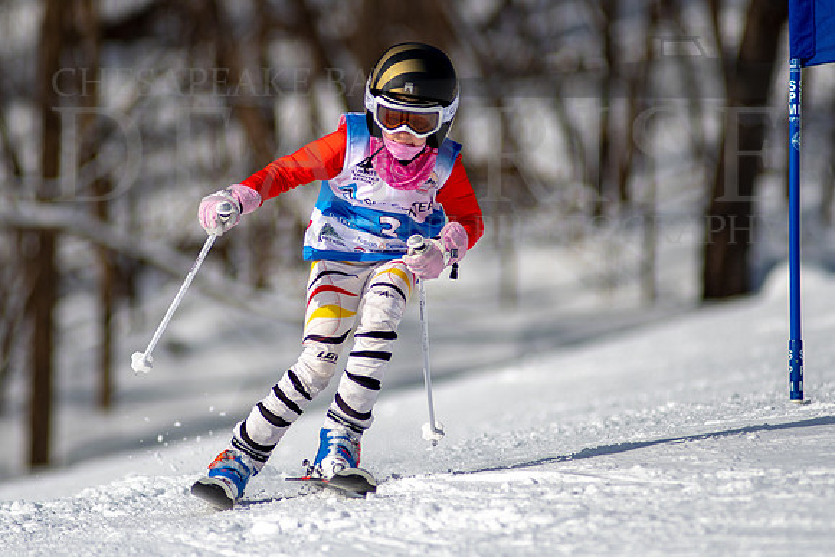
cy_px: 261
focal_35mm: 523
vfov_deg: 2.6
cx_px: 383
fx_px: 12143
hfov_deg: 3.9
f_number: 2.8
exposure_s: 1/6400
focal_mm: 300
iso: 100
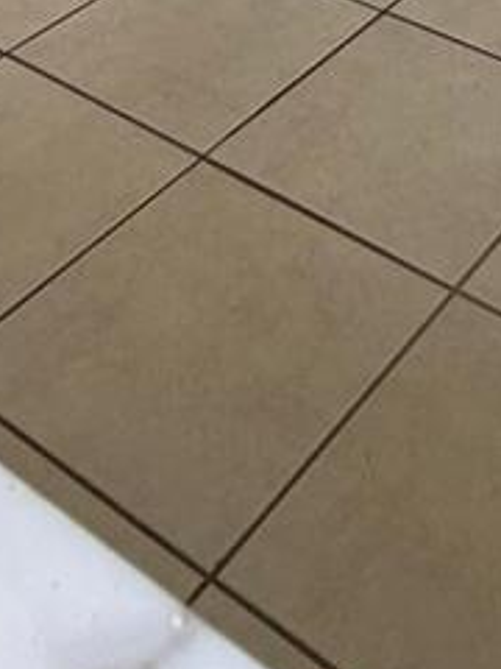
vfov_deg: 15.8
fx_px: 1351
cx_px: 476
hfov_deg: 20.5
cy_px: -881
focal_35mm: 70
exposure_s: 1/121
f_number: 2.2
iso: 160
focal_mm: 2.22
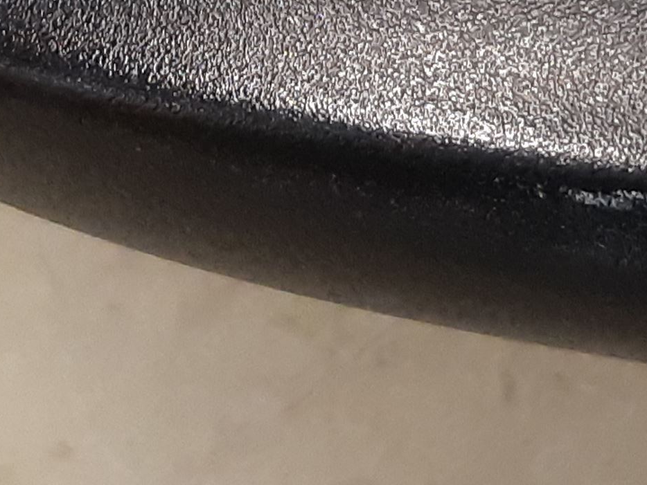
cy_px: -24
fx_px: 1066
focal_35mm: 57
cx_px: 436
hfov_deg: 33.5
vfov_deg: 24.3
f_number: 1.7
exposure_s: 1/50
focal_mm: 3.93
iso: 200
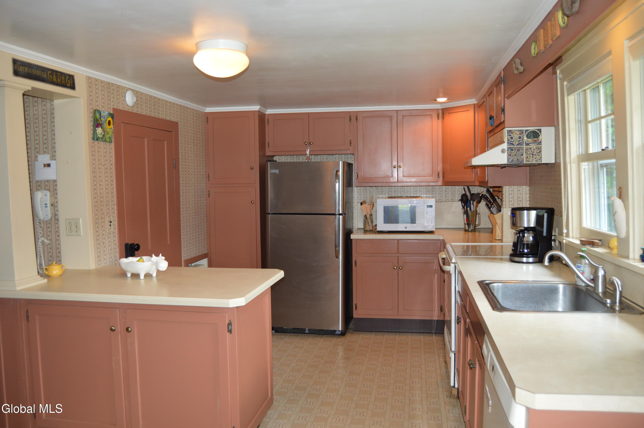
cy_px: 214
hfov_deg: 67.4
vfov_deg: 47.8
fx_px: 483
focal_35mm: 27
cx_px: 322
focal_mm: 18
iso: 400
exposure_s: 1/60
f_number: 4
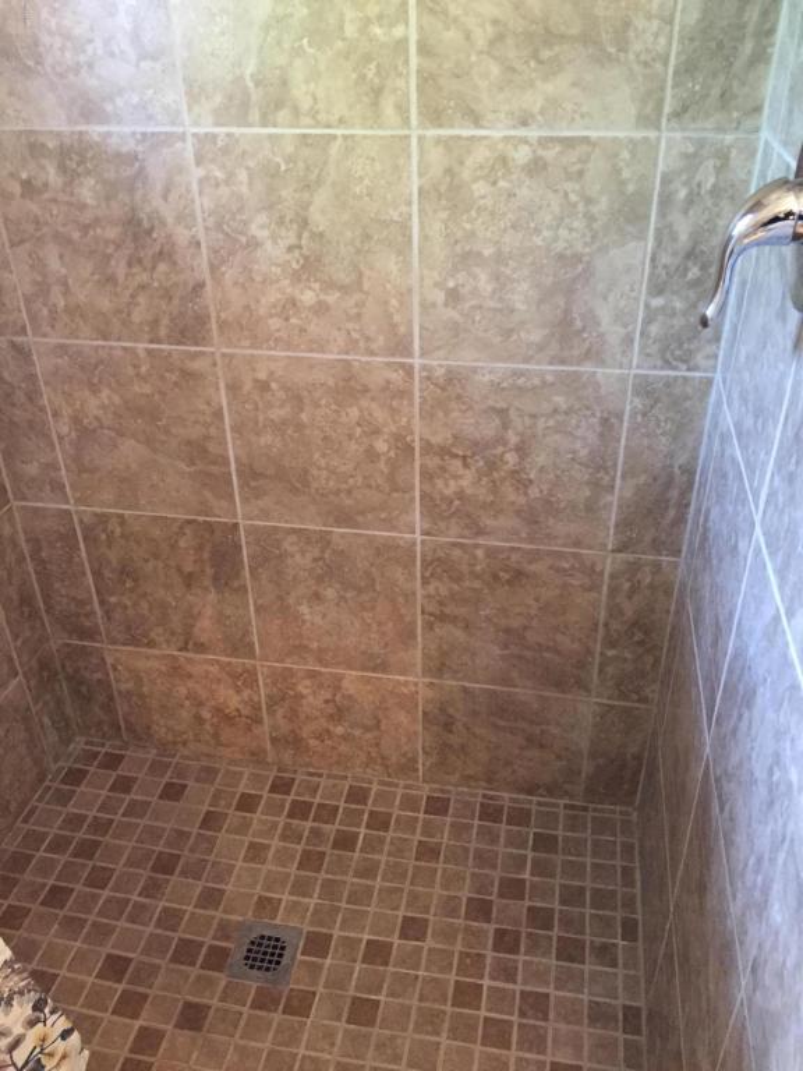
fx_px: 897
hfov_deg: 48.2
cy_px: 536
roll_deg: +0.7
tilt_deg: -32.3
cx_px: 402
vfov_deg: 61.7
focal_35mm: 29
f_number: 2.2
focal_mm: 4.15
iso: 320
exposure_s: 1/15
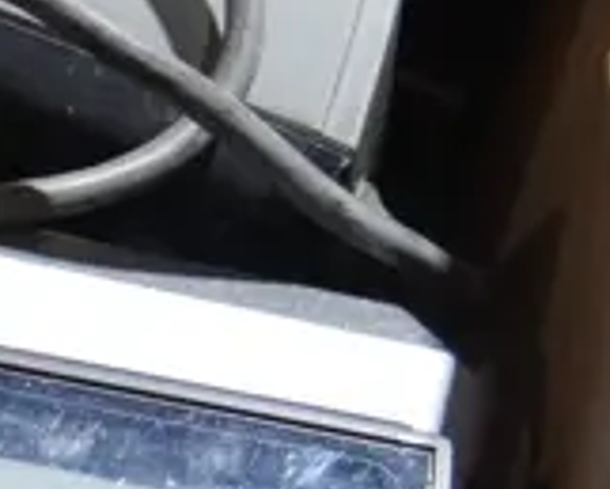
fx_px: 3143
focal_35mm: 174
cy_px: 275
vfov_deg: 8.9
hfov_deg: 10.1
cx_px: -709
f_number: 3.5
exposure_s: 1/60
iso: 500
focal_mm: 14
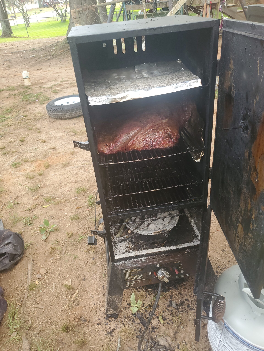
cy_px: 176
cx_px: 132
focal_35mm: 26
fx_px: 264
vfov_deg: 67.3
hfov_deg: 53.1
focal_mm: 4.3
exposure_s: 1/120
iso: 59
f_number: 1.5
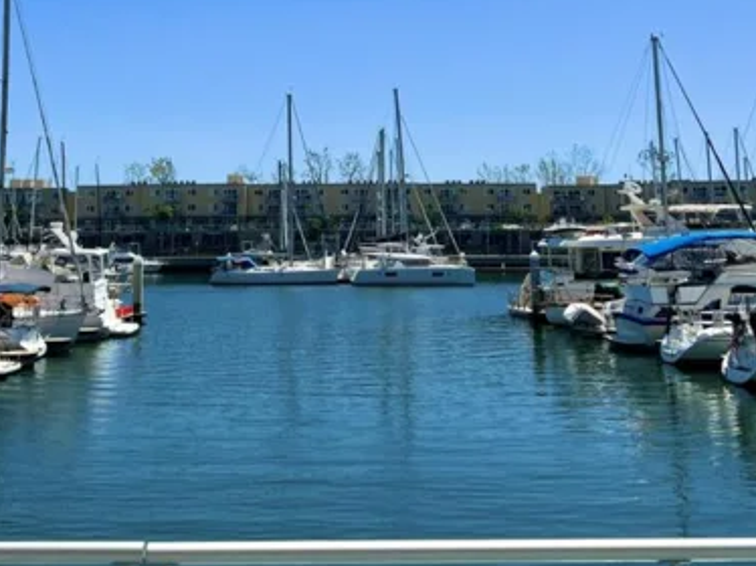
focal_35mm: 52
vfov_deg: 27.3
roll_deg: +0.8
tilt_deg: +7.0
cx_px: 298
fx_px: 1135
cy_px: 91
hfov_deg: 36.7
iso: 50
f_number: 1.5
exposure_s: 1/6993
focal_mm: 5.7
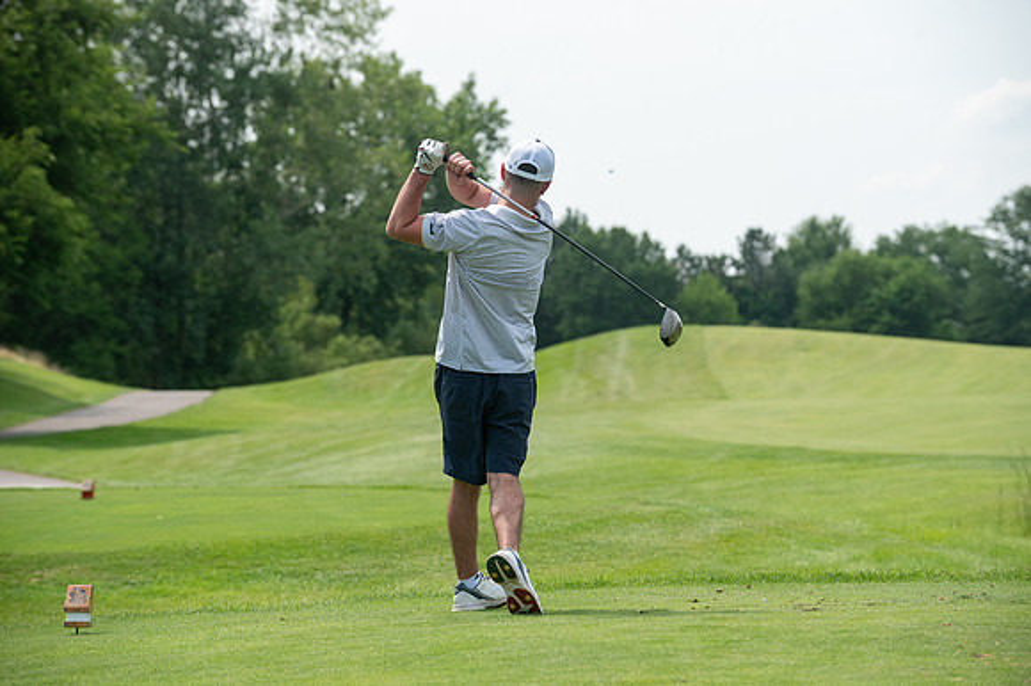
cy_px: 343
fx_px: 4584
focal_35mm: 160
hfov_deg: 12.8
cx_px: 516
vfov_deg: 8.6
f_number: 5
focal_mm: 160
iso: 250
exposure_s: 1/1600
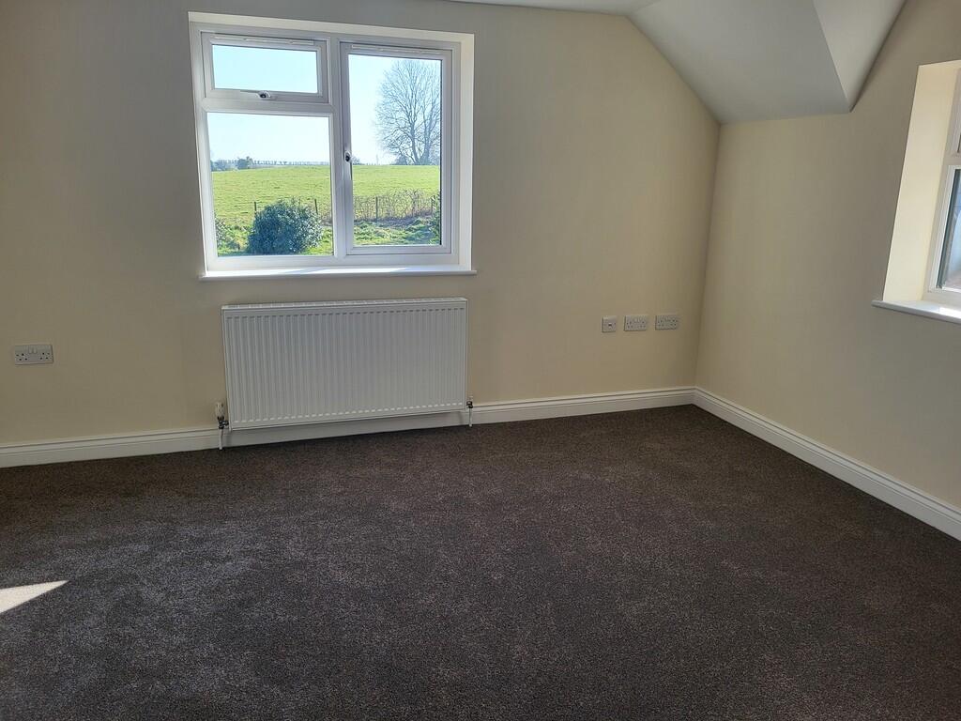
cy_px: 360
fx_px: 722
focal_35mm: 26
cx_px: 480
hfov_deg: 67.3
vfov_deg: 53.1
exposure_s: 1/230
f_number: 1.8
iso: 40
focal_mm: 5.4
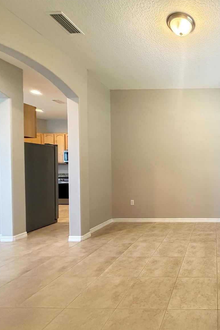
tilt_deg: -0.9
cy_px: 168
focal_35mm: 20
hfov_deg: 51.3
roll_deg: -0.1
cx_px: 214
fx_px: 183
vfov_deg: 84.0
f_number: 2.2
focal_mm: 2.22
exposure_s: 1/60
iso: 800
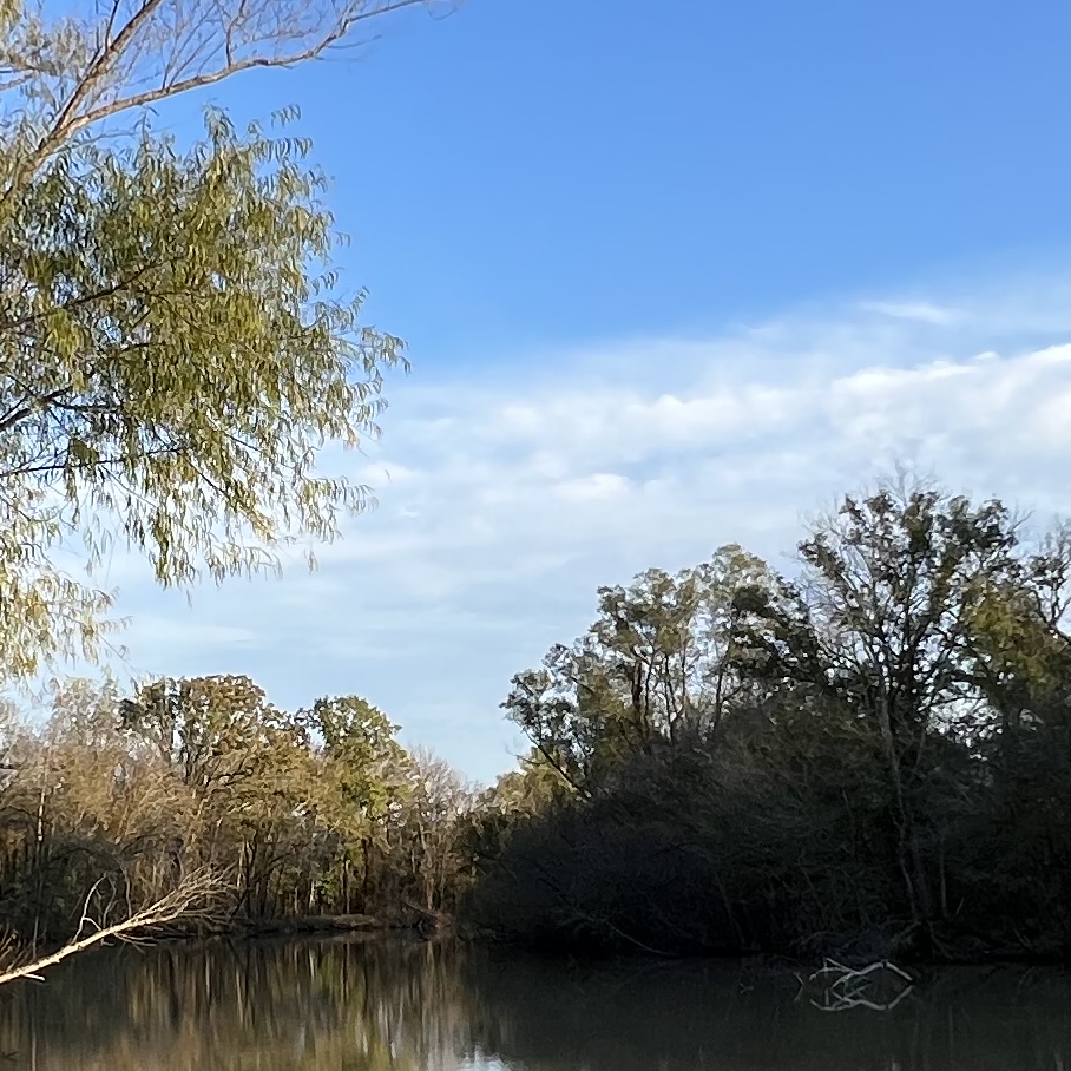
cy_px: 598
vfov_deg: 33.4
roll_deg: +1.2
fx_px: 1785
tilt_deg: +10.2
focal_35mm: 51
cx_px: 517
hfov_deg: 33.4
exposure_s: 1/612
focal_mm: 1.57
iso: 32
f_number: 1.8
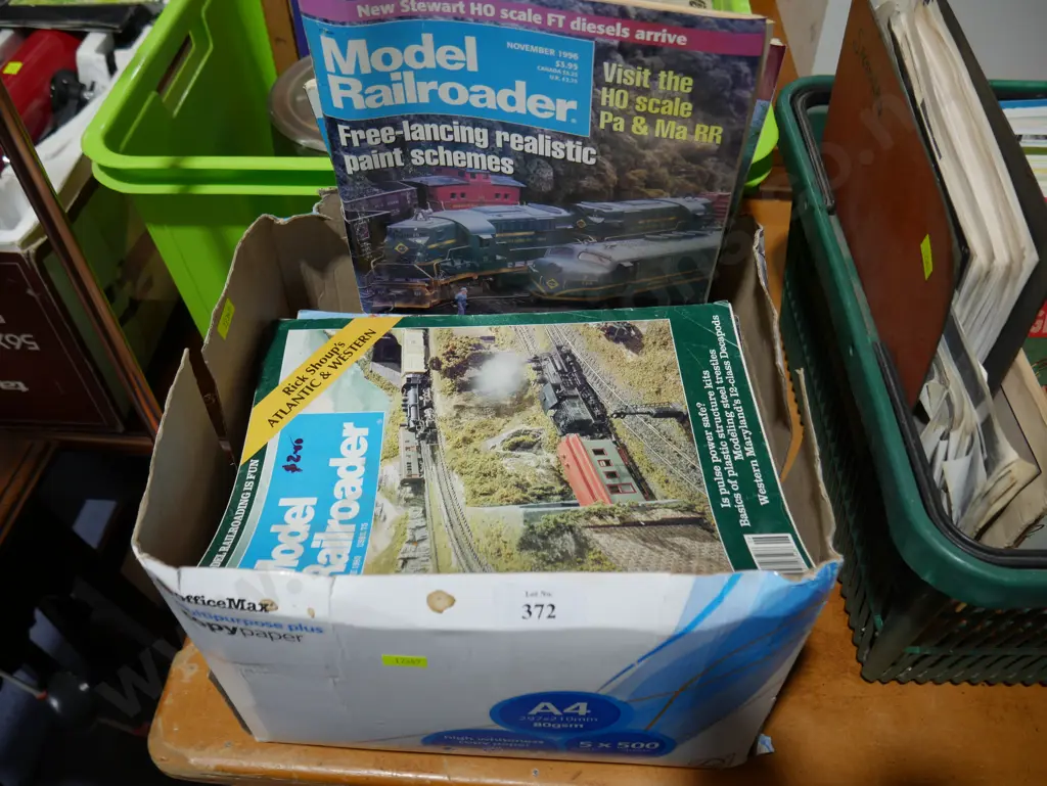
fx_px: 847
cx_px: 524
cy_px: 393
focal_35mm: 28
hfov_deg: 63.4
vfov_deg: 49.8
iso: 200
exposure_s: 1/80
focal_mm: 14
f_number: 3.5
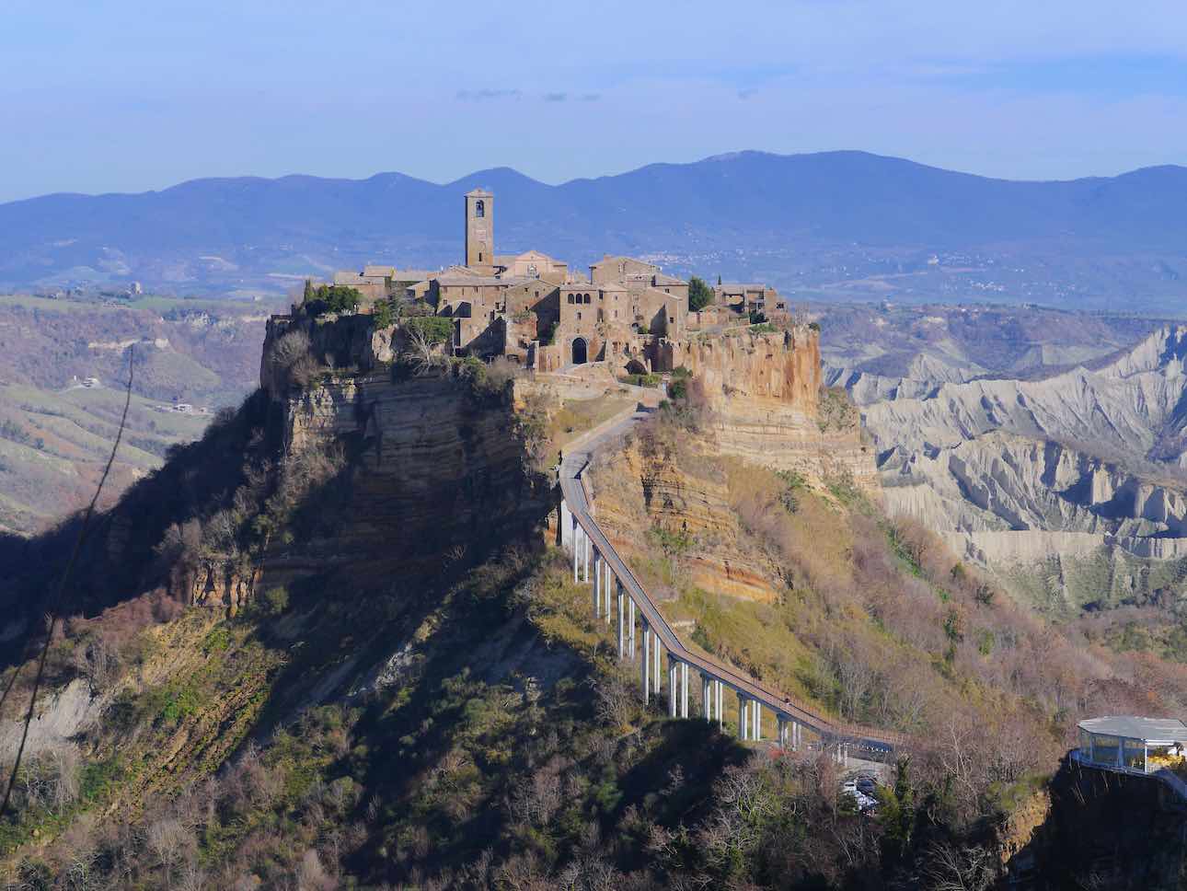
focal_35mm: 82
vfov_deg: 18.0
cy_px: 446
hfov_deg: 23.8
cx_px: 594
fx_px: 2812
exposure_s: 1/320
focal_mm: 41
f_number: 8
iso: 200
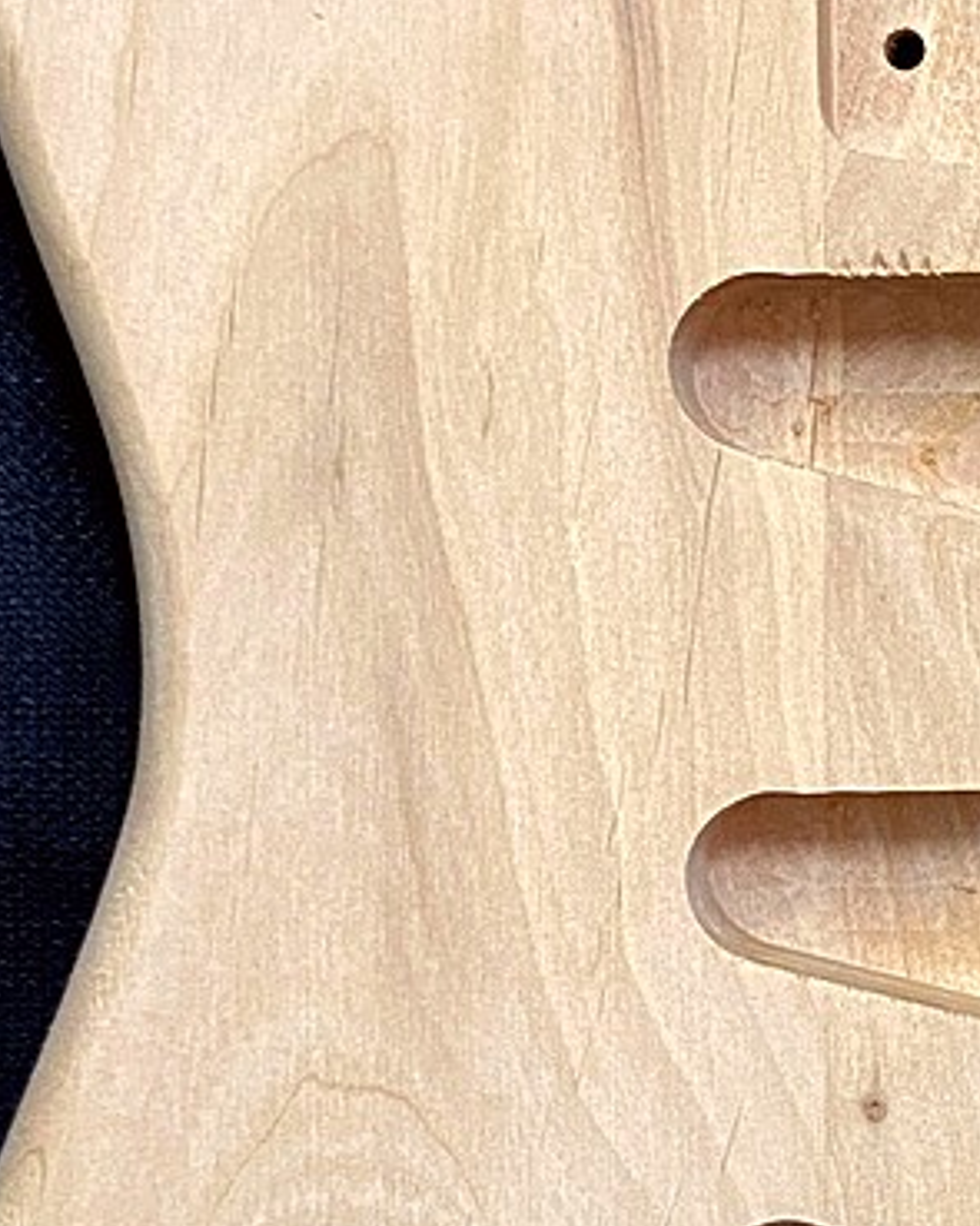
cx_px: 1156
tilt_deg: -8.2
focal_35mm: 97
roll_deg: +1.0
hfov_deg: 15.3
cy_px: 922
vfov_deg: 19.6
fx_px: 3518
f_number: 1.8
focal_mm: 4.25
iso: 160
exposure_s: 1/60
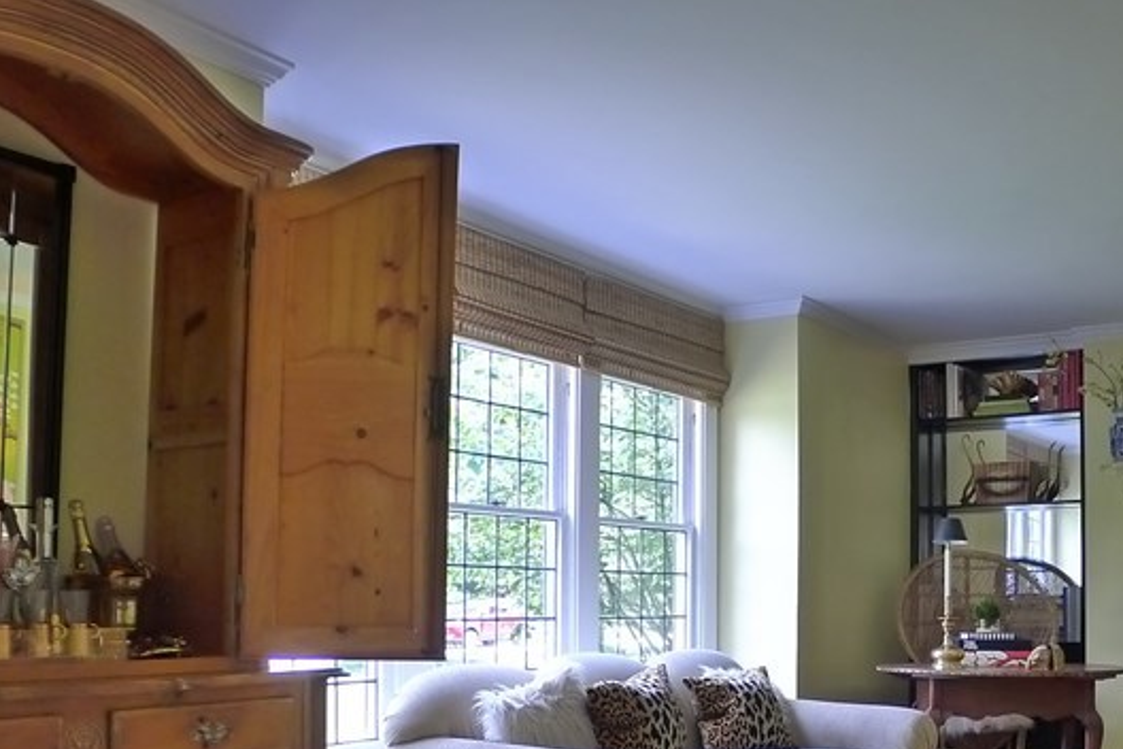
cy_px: 596
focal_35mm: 37
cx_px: 758
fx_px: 1154
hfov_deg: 50.8
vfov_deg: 34.9
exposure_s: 1/60
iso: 400
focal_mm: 3.9
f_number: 2
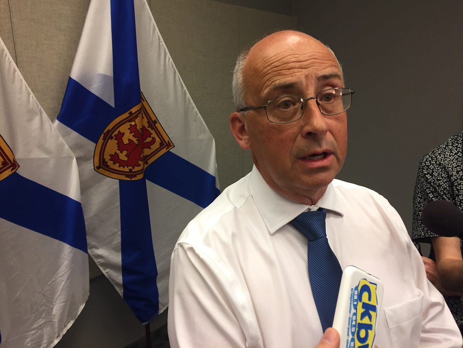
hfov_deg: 61.7
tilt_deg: -14.0
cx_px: 232
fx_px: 388
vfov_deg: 48.2
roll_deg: +2.6
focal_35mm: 29
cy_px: 174
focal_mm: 4.15
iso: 50
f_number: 2.2
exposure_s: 1/30
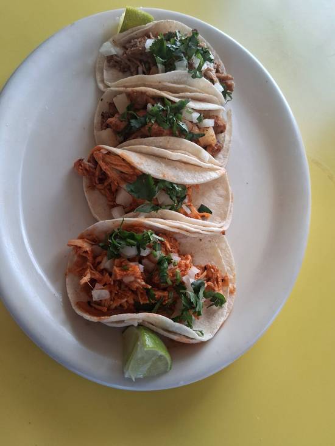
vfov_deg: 67.3
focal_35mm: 26
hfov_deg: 53.1
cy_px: 223
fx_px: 335
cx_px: 168
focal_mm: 3.98
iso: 200
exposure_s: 1/120
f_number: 1.8
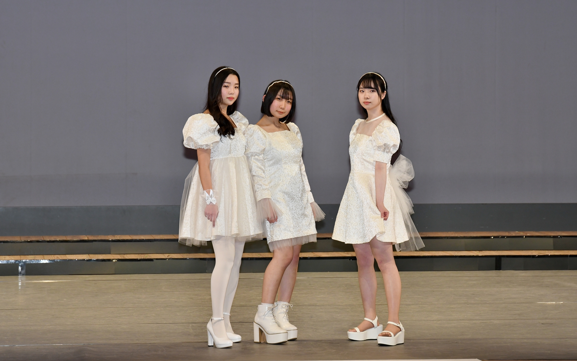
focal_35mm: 172
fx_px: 2705
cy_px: 185
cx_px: 289
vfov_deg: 7.6
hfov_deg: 12.2
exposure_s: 1/250
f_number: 5.6
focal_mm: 112
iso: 800
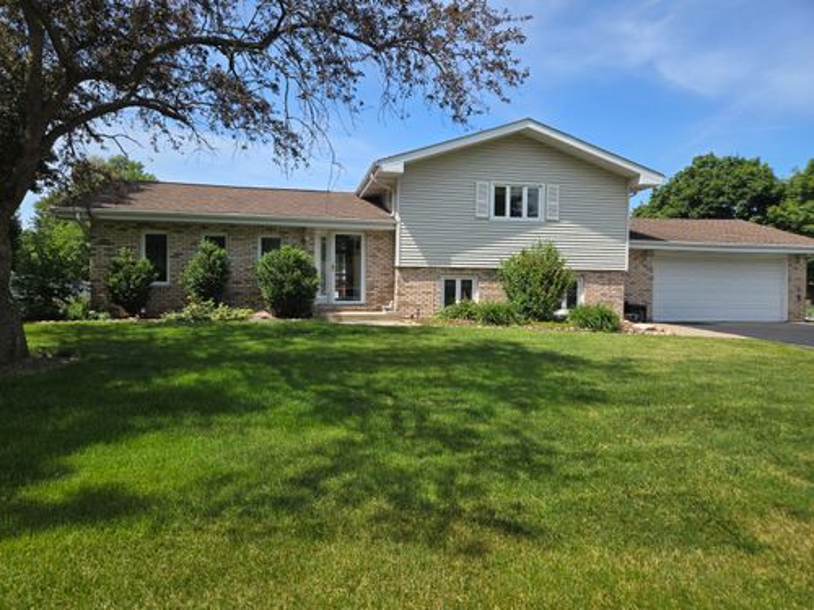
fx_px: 541
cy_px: 305
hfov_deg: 73.9
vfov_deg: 58.9
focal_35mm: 23
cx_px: 407
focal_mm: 5.4
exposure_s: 1/1336
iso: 25
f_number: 1.8
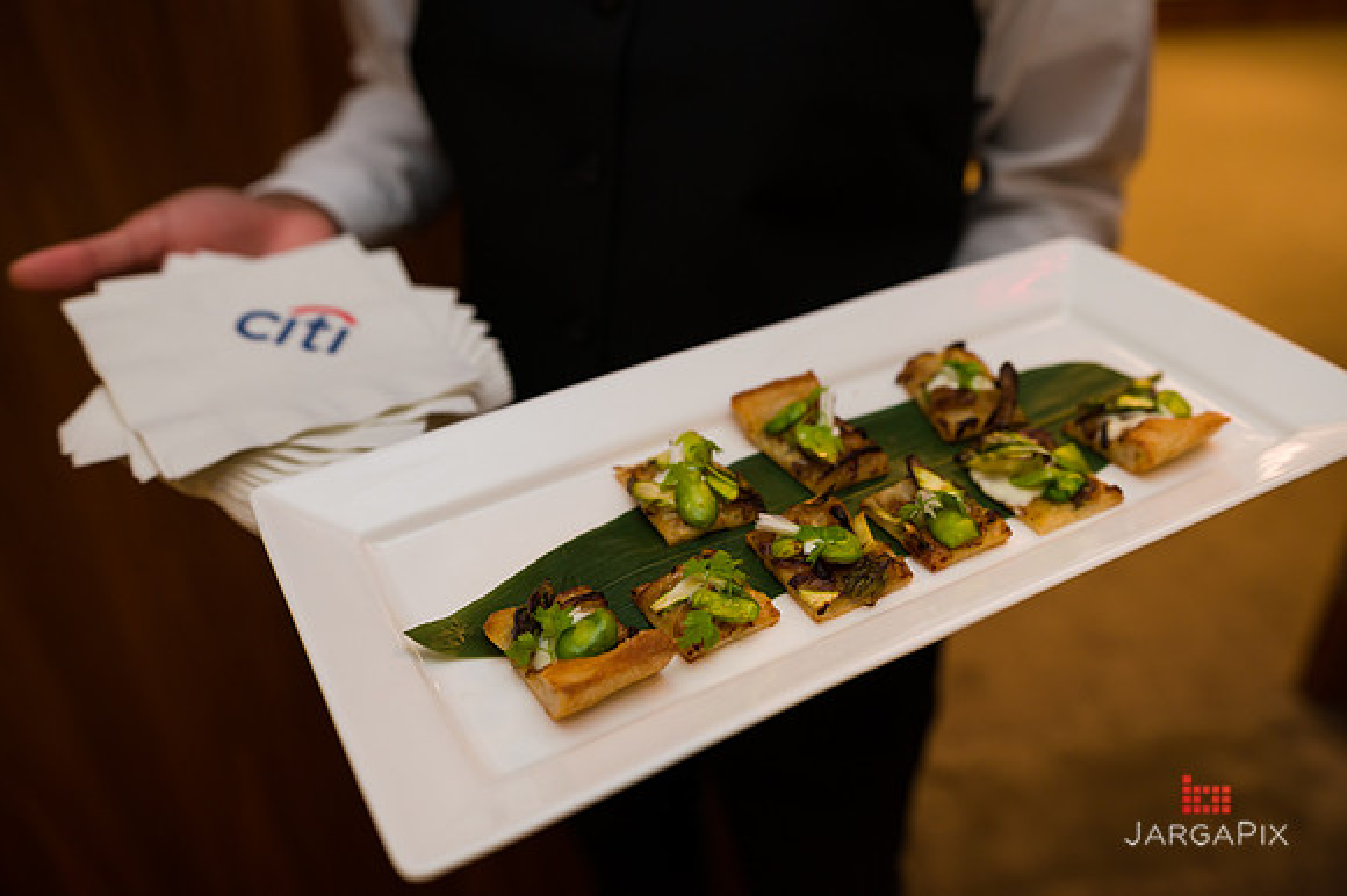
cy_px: 448
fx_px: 1197
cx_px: 674
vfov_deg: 41.1
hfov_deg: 58.7
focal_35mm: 32
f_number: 4
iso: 640
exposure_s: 1/125
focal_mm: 32
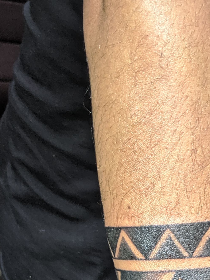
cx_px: 202
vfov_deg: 22.1
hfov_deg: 17.6
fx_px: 663
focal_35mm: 82
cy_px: 330
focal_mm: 4.44
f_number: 1.8
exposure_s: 1/50
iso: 298
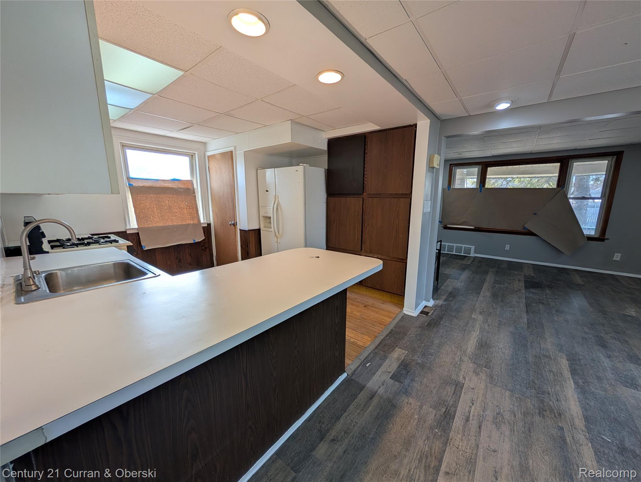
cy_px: 241
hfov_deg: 110.5
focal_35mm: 12
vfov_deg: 94.6
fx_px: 223
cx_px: 320
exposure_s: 1/260
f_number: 1.7
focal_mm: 2.02
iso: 73
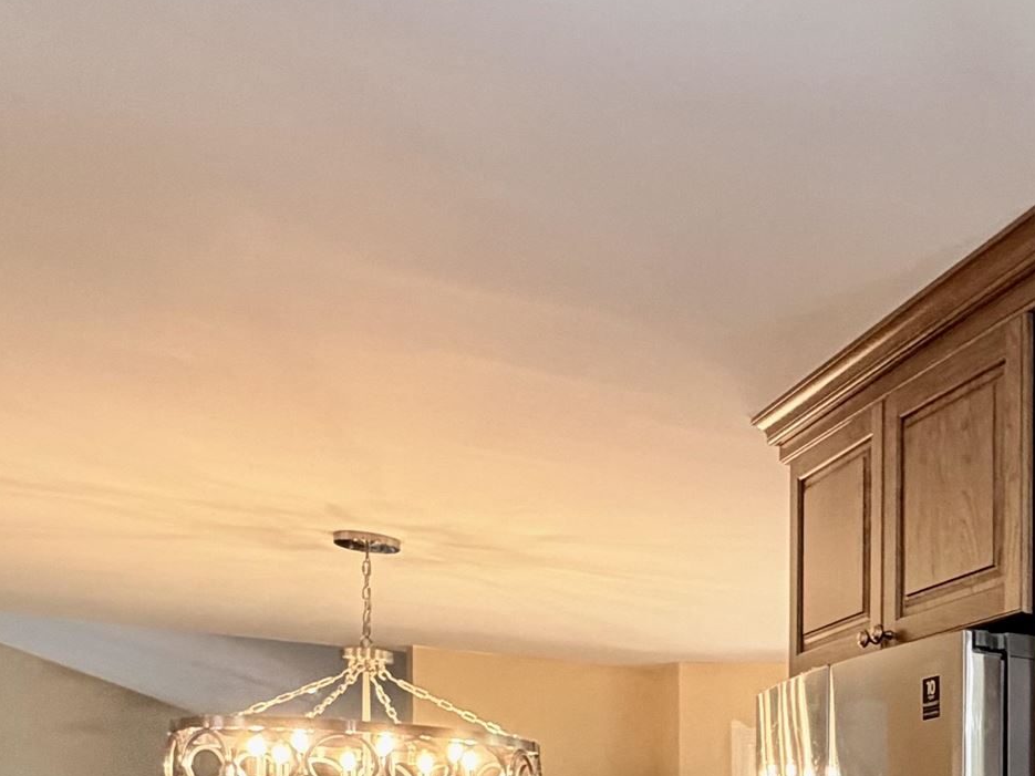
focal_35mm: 46
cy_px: 907
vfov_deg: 28.0
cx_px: 1325
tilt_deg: -0.4
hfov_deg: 32.0
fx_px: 1375
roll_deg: +0.4
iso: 160
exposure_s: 1/60
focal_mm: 2.22
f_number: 2.2
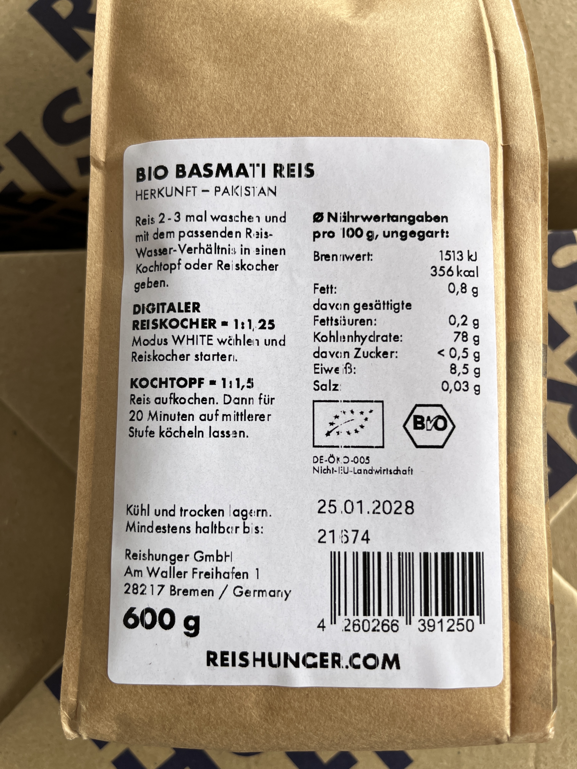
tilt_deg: -84.7
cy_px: 384
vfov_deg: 67.3
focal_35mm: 26
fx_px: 578
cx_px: 288
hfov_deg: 53.1
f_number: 1.6
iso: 40
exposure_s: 1/163
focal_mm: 5.1
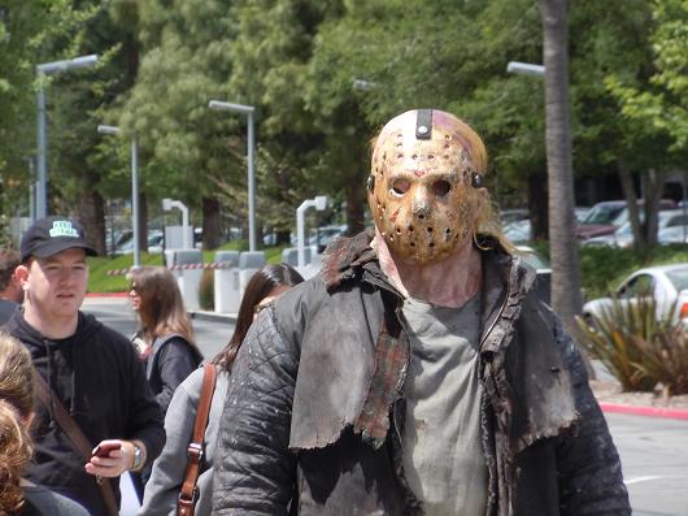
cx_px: 344
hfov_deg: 10.1
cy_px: 258
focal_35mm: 196
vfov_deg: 7.6
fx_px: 3894
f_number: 5.6
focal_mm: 35
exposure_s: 1/250
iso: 100
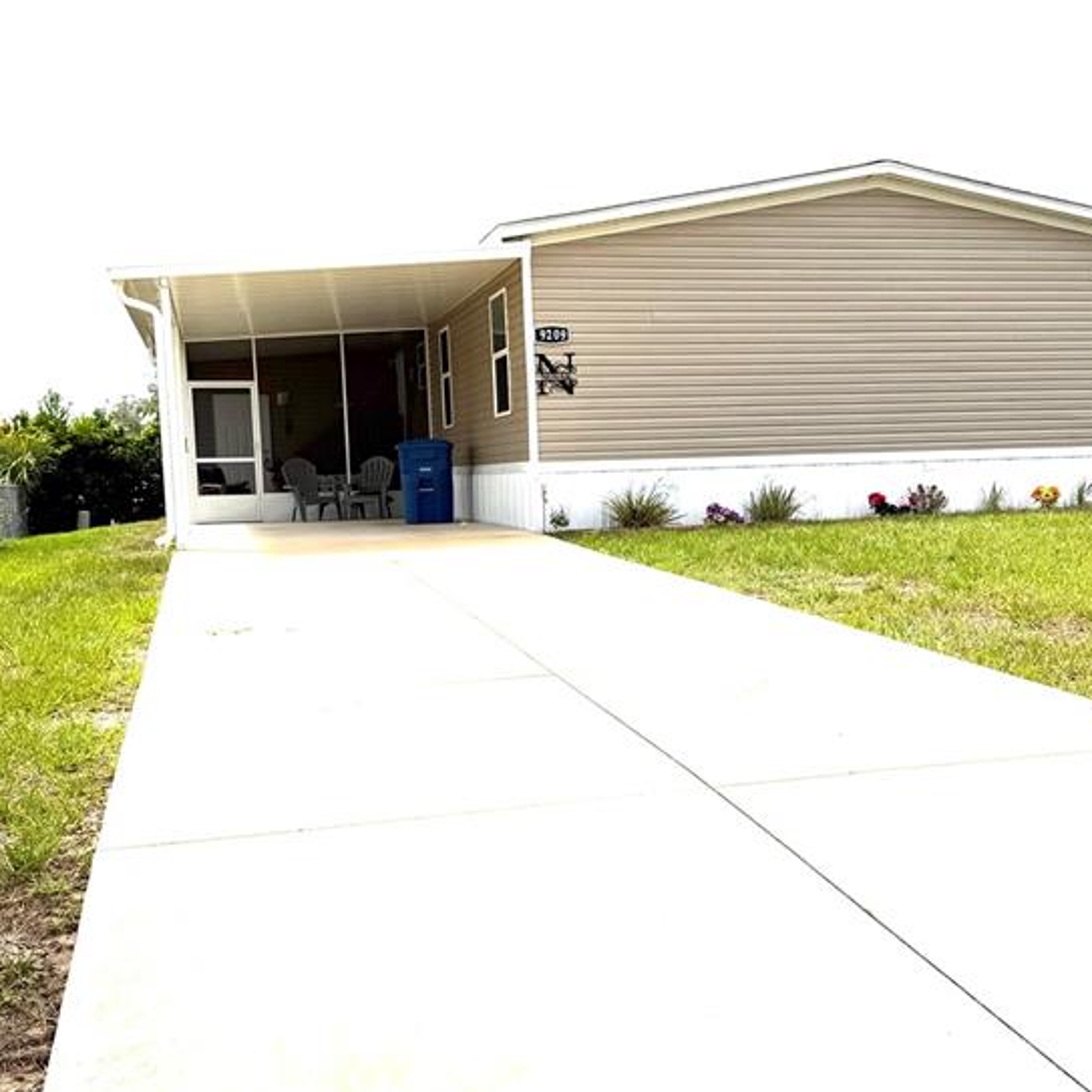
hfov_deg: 41.7
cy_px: 603
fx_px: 1428
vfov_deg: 41.8
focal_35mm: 40
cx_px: 640
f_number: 1.78
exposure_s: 1/11905
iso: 100
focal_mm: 6.76
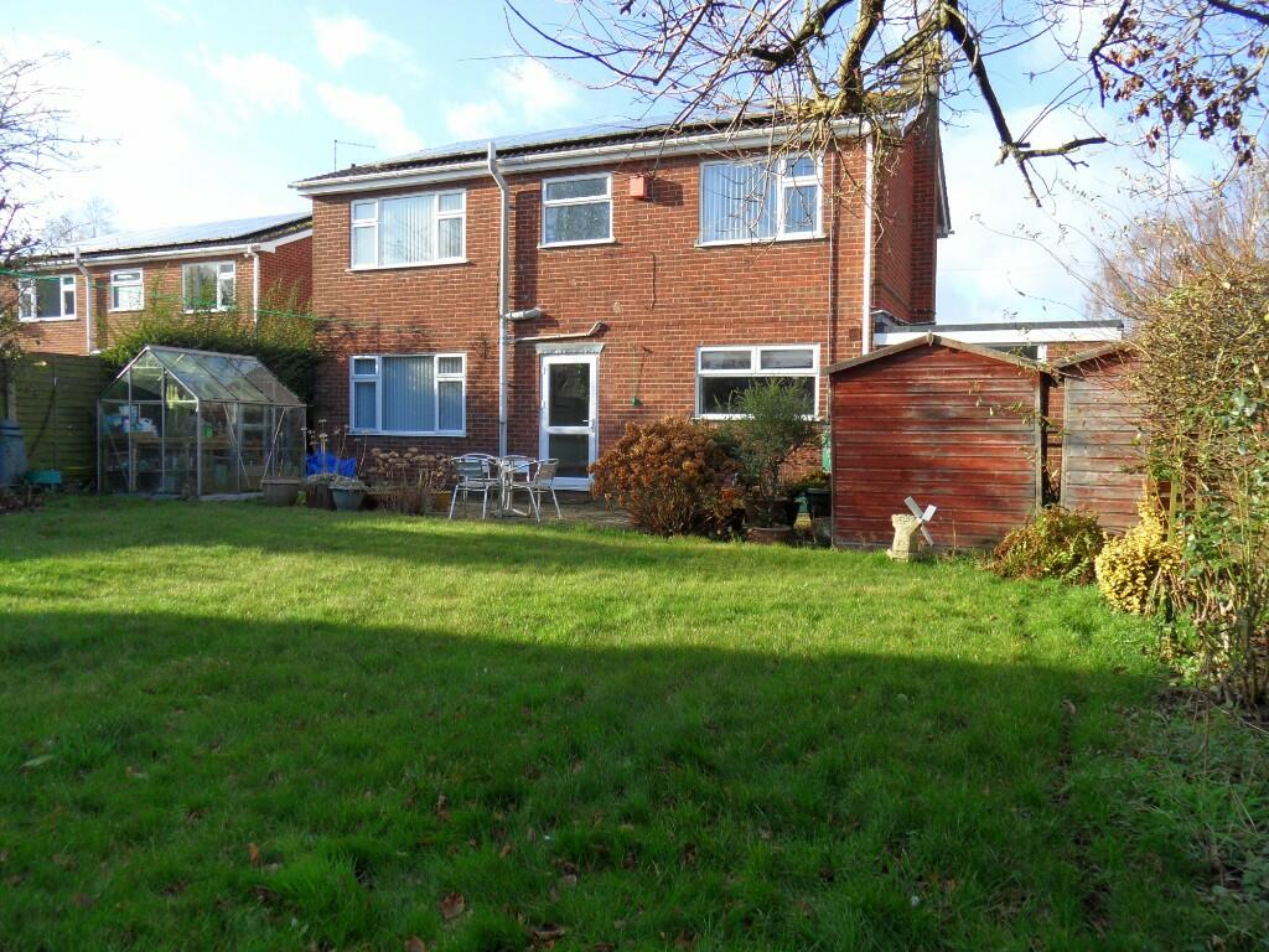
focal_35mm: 24
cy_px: 476
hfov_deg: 71.6
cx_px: 634
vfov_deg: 56.8
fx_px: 880
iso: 80
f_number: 3.2
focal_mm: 3.9
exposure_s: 1/250
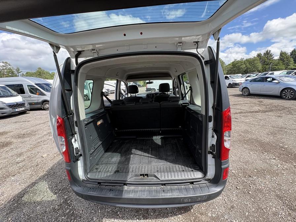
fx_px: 120
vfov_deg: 85.7
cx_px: 148
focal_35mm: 14
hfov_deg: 102.1
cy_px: 111
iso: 64
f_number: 2.2
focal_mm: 2.22
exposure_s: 1/307
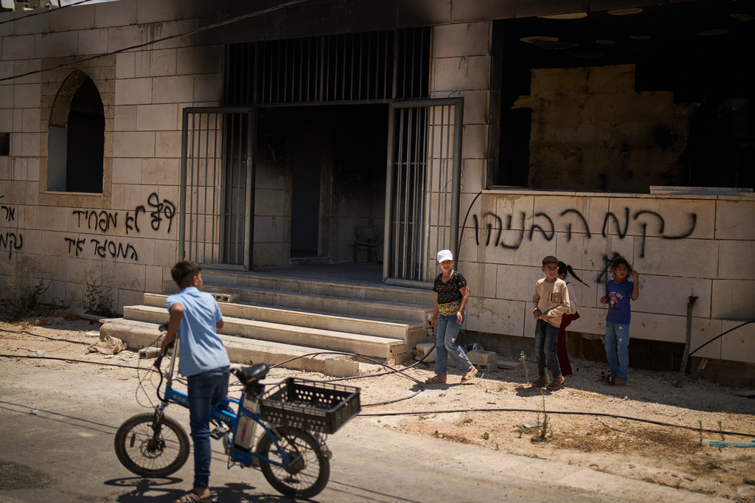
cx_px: 378
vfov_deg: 27.0
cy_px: 252
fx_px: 1048
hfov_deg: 39.6
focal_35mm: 50
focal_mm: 50
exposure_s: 1/8000
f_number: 1.4
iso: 100
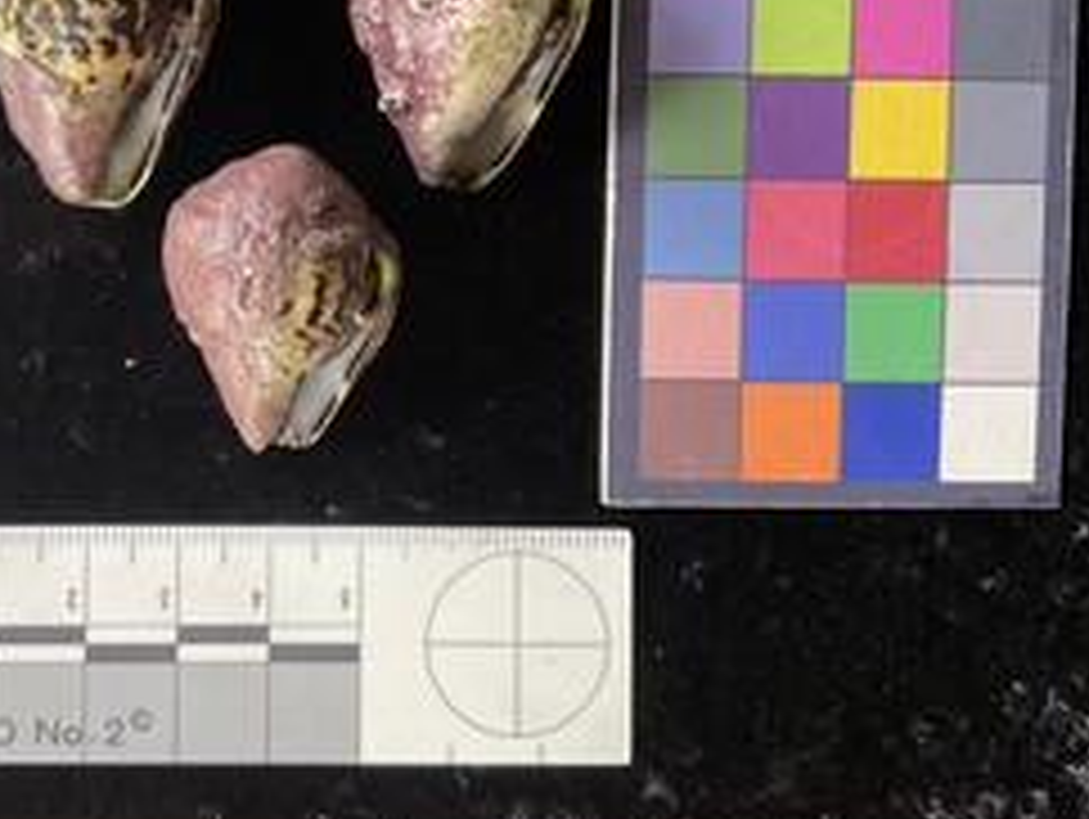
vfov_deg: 34.0
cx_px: 338
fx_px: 1323
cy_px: 254
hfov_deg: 43.9
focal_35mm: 42
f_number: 1.8
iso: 64
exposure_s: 1/60
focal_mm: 3
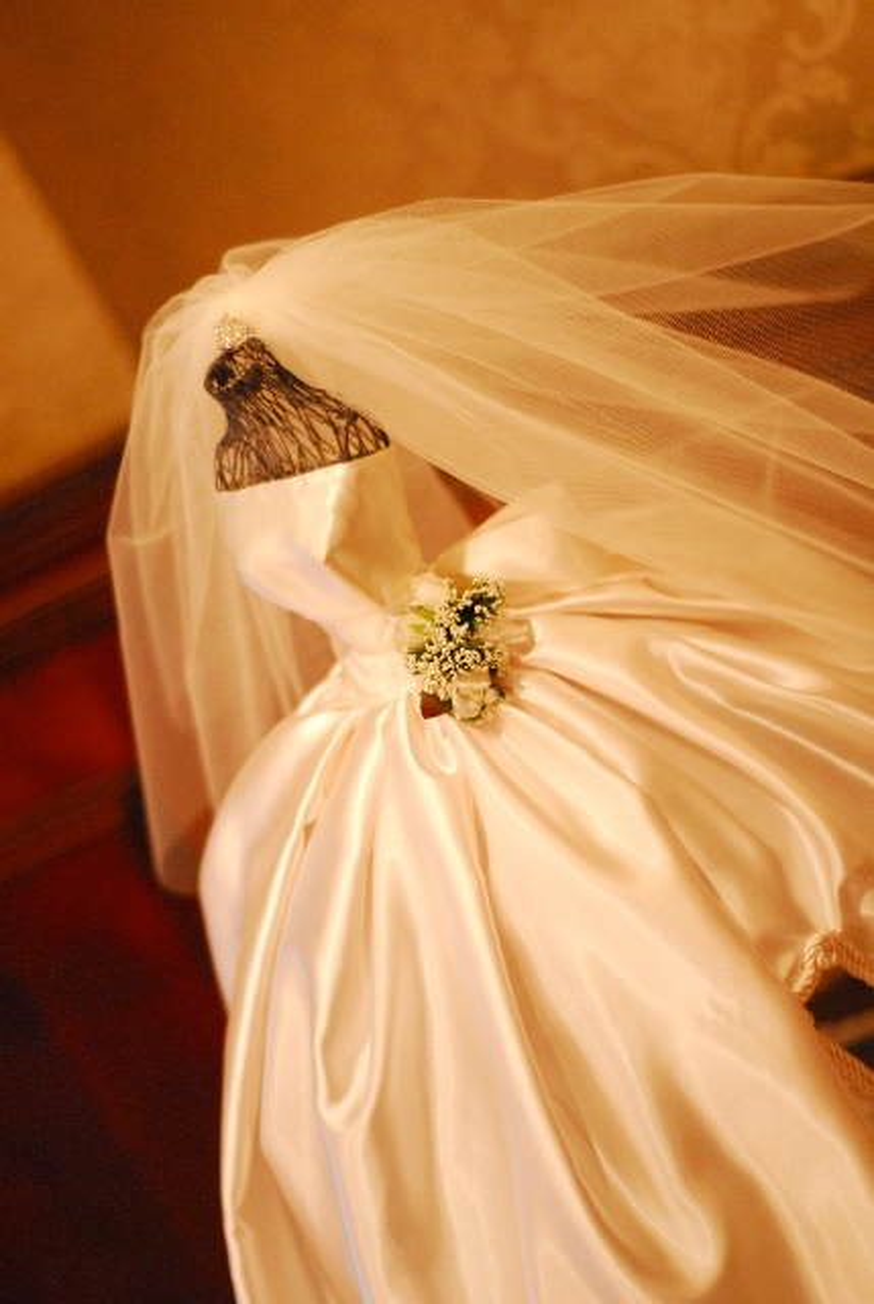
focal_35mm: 75
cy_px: 652
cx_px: 437
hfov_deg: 18.2
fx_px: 2721
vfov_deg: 26.9
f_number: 1.8
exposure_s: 1/40
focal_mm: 50
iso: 1250
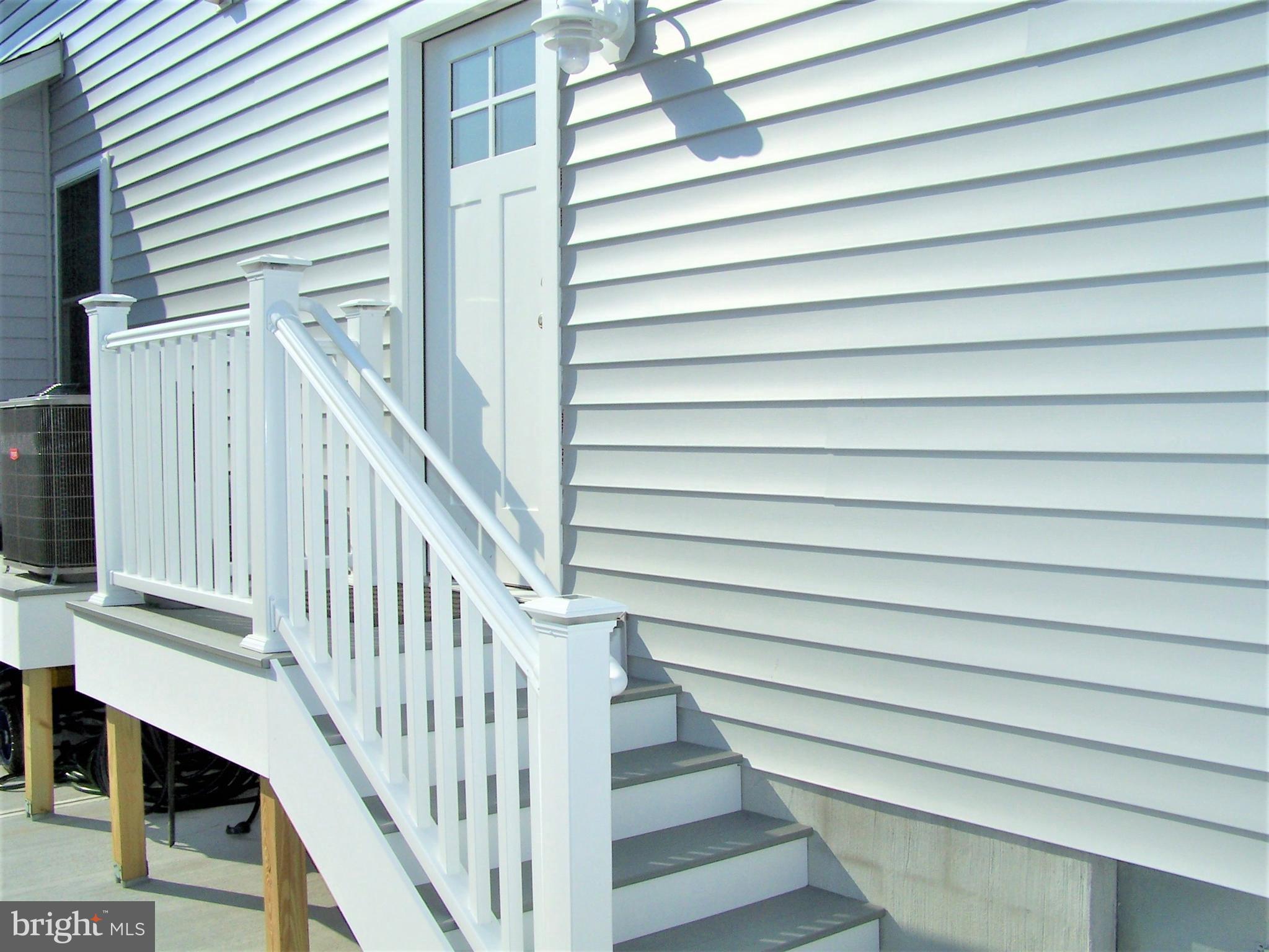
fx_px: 1393
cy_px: 476
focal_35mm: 38
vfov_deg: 37.7
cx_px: 634
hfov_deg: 49.0
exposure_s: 1/1000
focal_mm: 6.3
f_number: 5.6
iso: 80
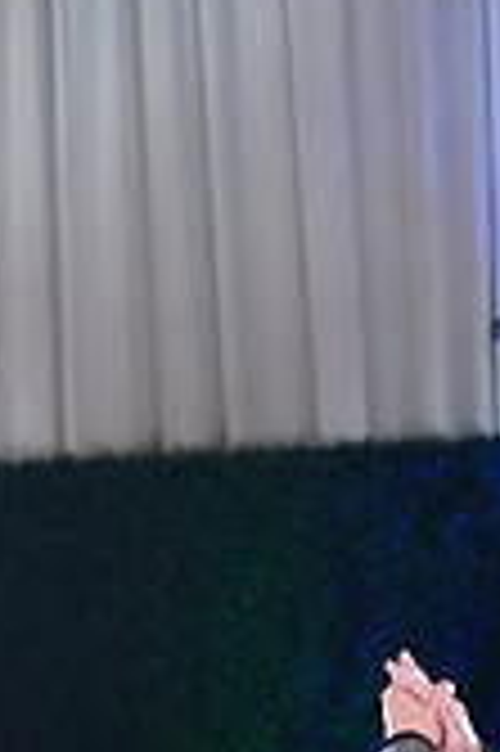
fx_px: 7619
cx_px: 552
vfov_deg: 5.6
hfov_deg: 3.8
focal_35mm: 365
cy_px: 1135
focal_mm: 105
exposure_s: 1/320
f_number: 4
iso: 4000
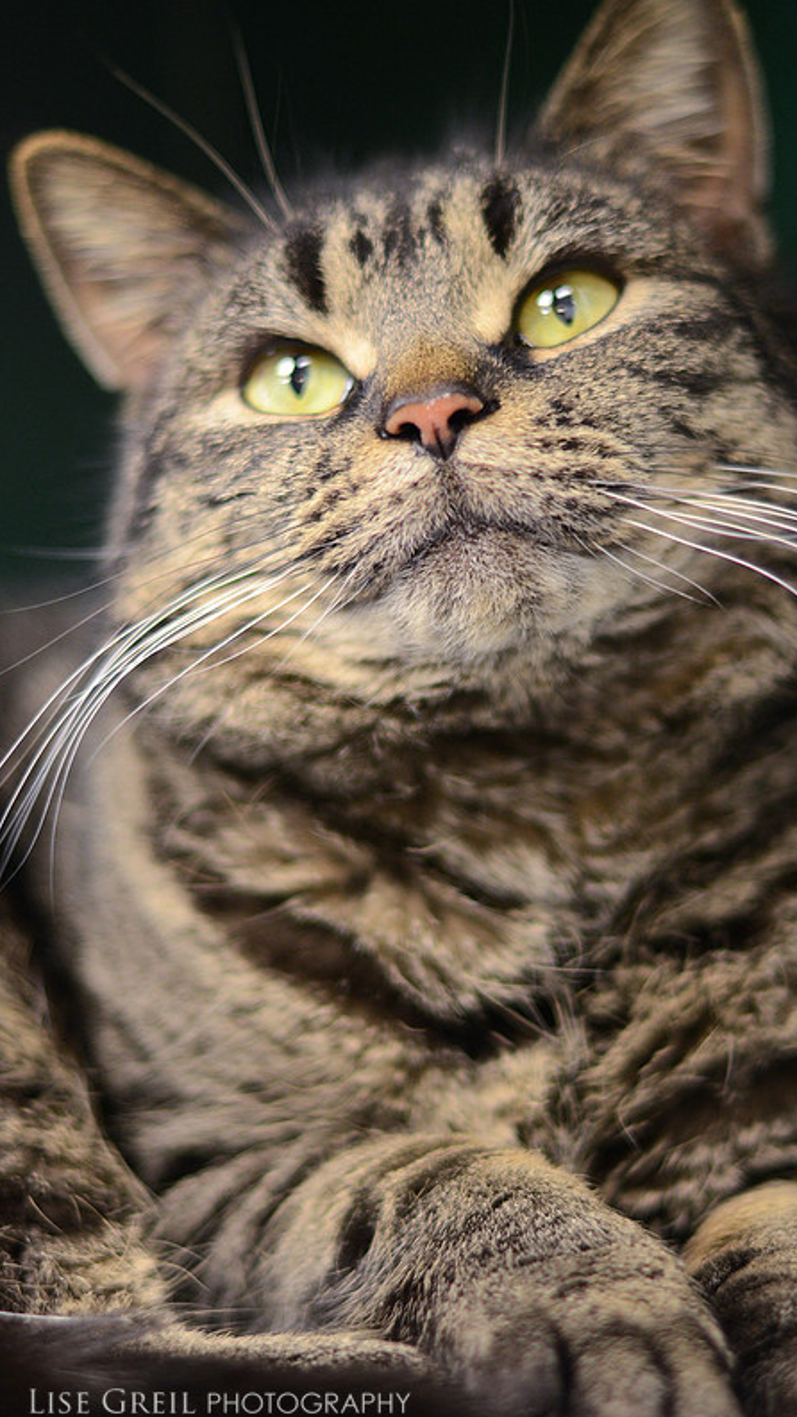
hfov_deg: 14.4
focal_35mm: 84
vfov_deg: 25.3
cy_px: 717
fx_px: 3156
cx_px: 469
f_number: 1.4
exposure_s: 1/125
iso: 800
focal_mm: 50
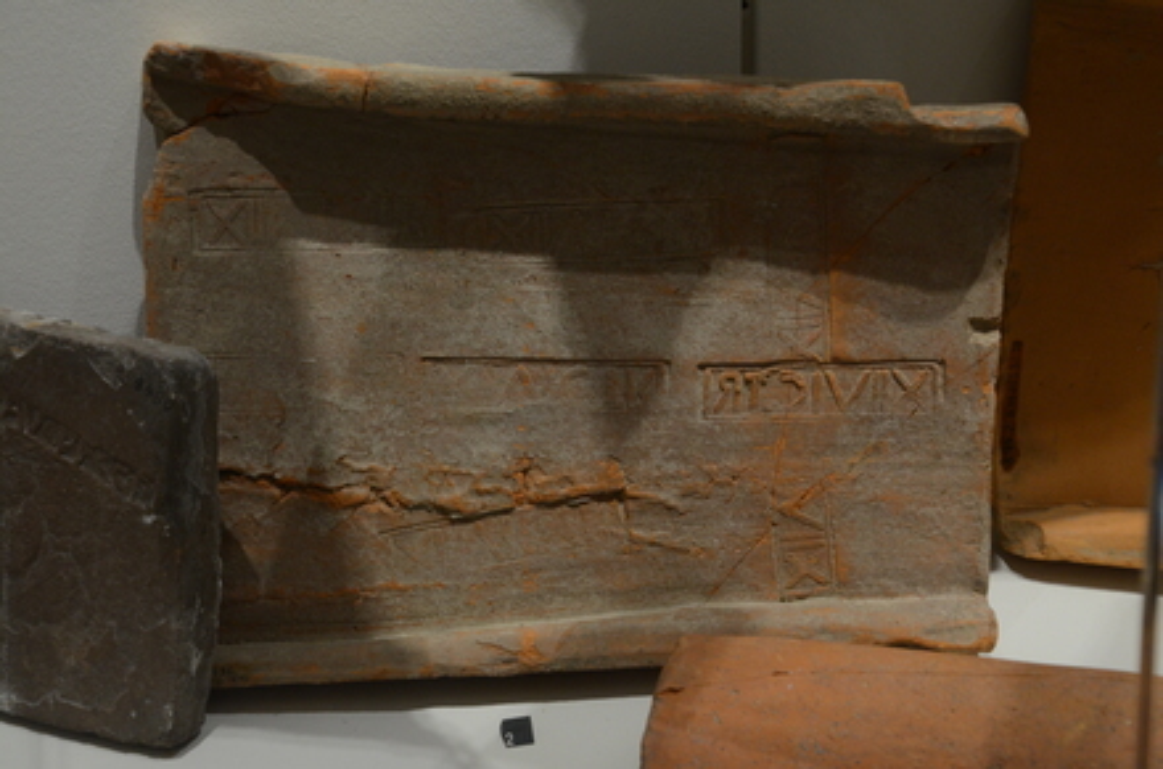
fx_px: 2513
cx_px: 582
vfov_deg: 17.4
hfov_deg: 26.1
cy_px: 384
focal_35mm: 78
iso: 1250
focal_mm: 52
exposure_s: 1/50
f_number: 5
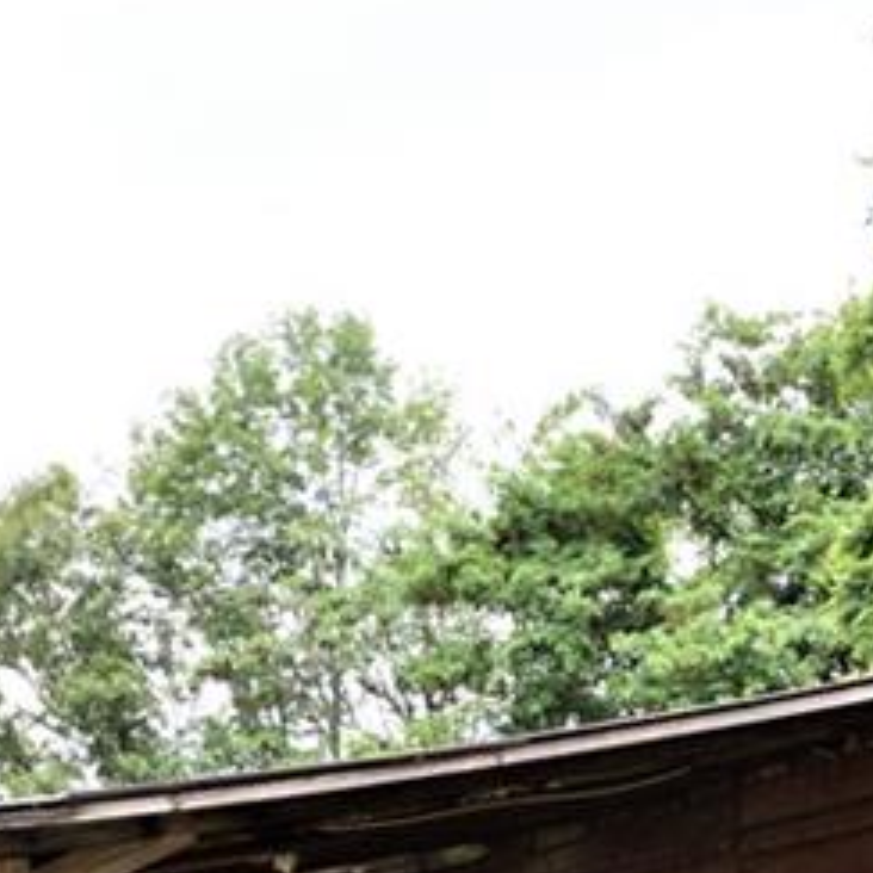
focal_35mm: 96
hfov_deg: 17.6
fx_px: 2739
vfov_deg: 17.5
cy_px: 945
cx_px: 891
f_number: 4
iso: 100
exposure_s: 1/200
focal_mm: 18
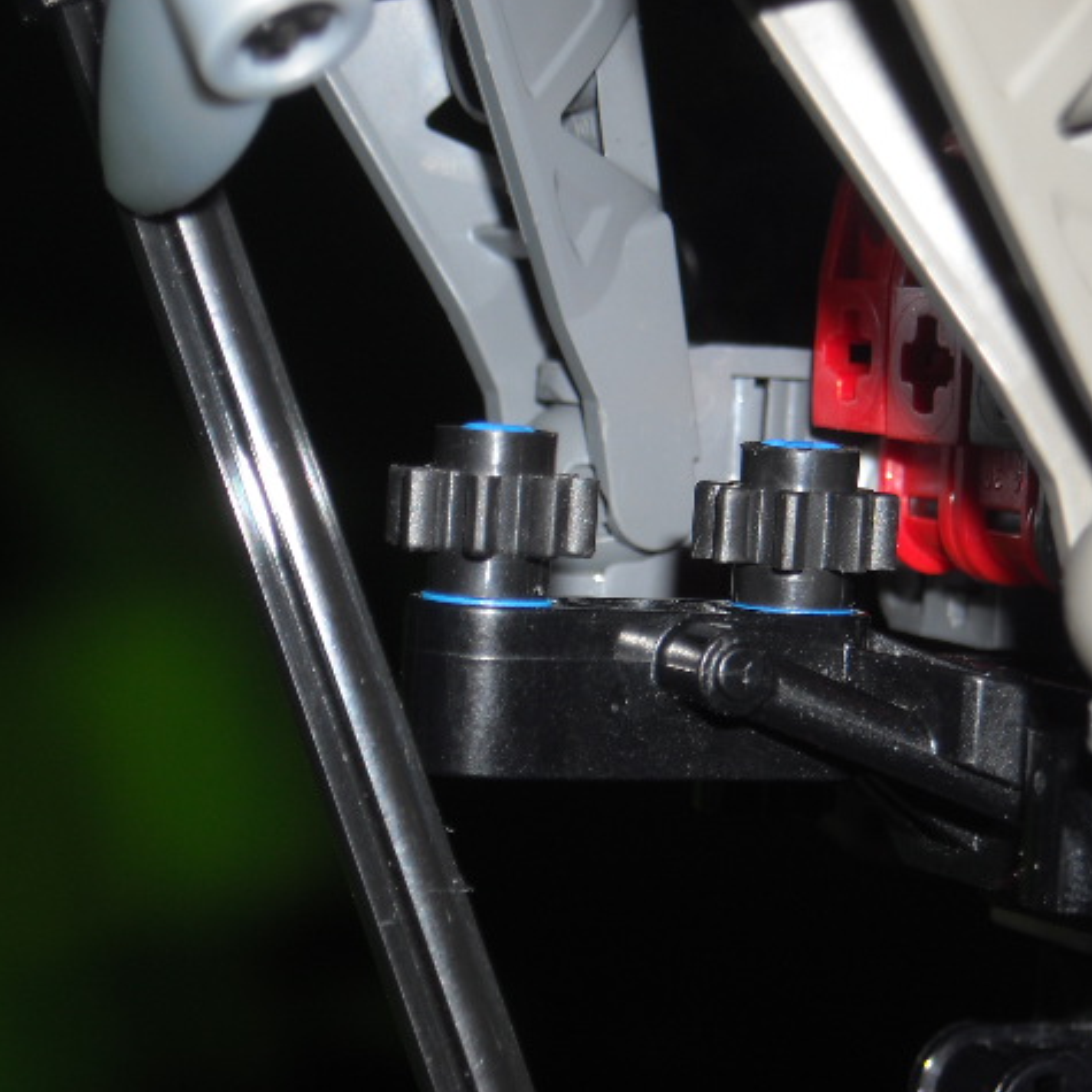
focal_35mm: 125
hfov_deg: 13.9
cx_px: 644
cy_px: 543
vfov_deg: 14.0
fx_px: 4461
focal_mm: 17.1
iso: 64
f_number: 9.3
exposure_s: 1/125
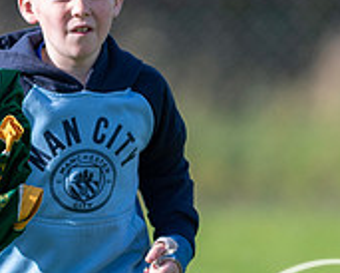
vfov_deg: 0.9
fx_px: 17187
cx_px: -26
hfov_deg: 1.1
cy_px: 251
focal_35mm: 1707
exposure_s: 1/1600
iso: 180
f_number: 2.8
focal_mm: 300
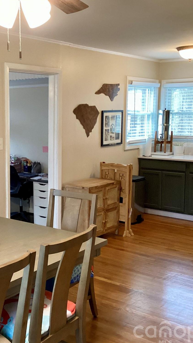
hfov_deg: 25.5
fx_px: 419
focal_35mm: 46
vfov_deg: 44.6
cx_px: 37
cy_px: 174
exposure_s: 1/60
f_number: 2.4
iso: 320
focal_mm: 3.3
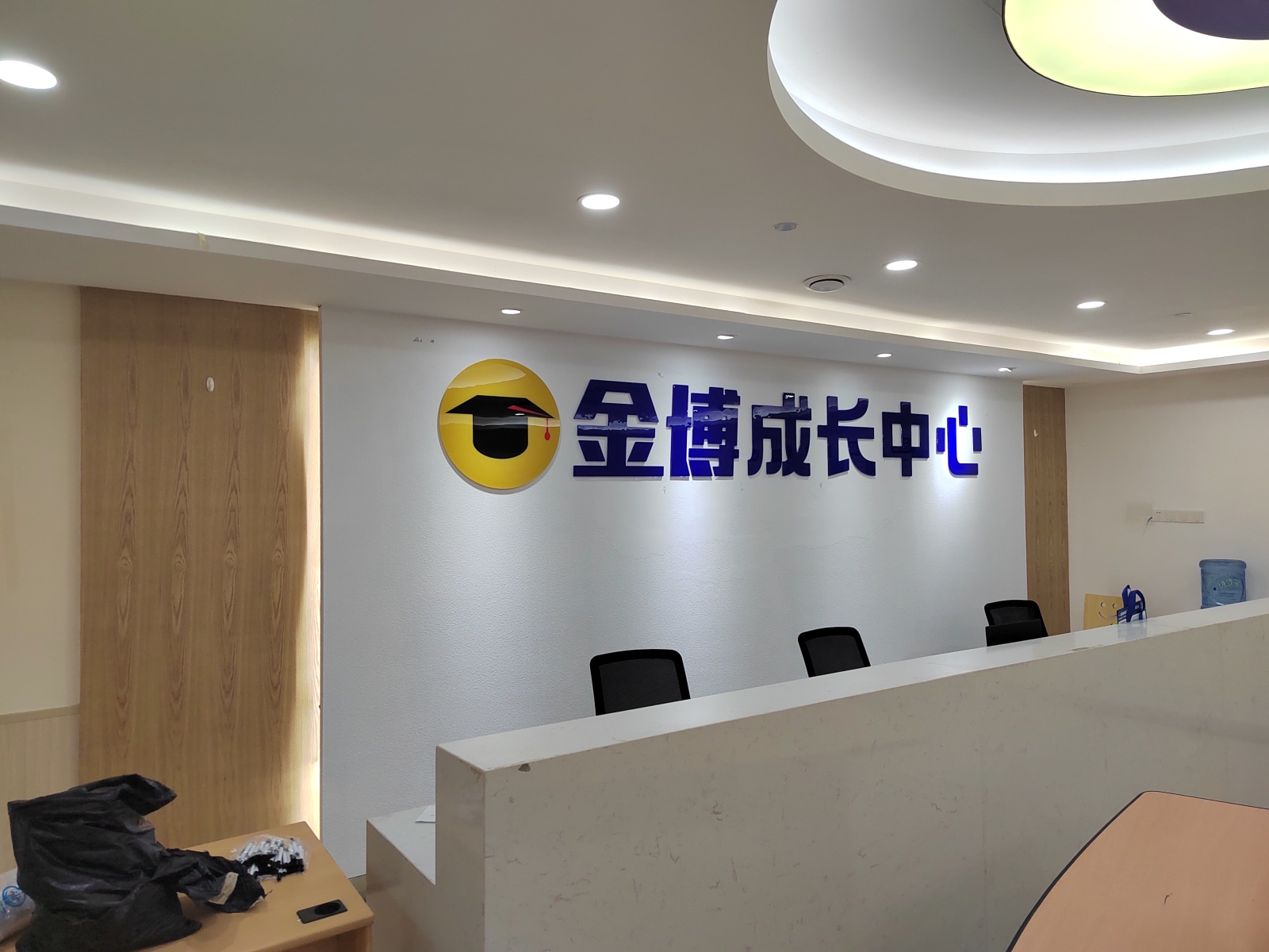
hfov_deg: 73.9
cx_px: 634
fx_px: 843
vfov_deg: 58.9
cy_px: 476
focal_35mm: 23
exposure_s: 1/100
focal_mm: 5.52
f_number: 1.9
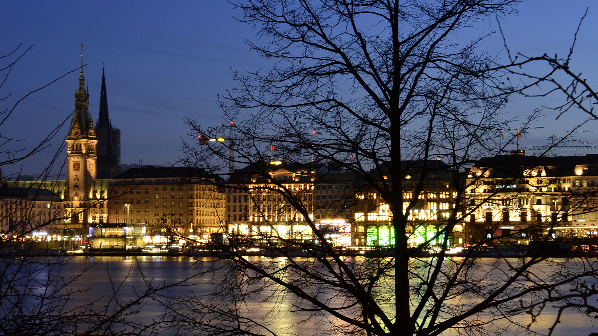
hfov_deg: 25.5
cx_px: 224
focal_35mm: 83
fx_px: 1316
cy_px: 239
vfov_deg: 14.5
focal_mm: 40
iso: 320
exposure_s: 4
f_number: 11
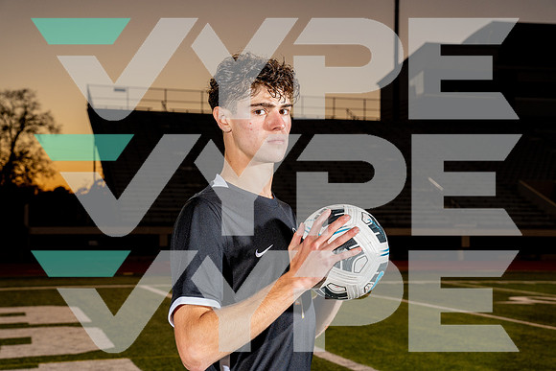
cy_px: 186
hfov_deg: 33.4
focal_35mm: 60
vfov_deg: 22.6
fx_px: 927
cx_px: 278
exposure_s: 1/250
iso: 800
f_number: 8
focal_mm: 60
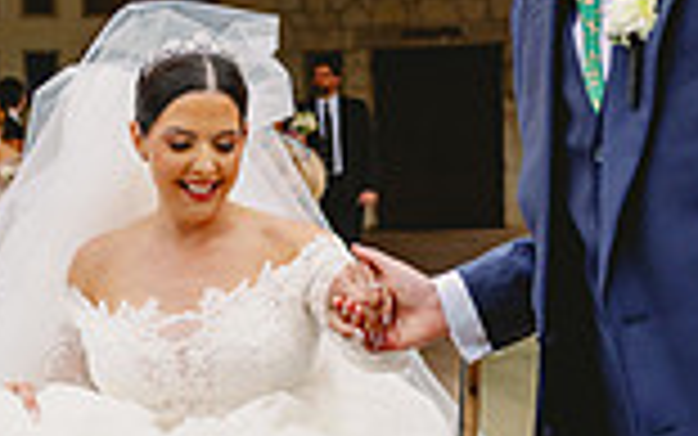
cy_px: 306
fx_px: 1637
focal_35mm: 86
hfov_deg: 24.1
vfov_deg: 15.2
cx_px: 356
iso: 500
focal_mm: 29
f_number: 2.8
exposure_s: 1/2000
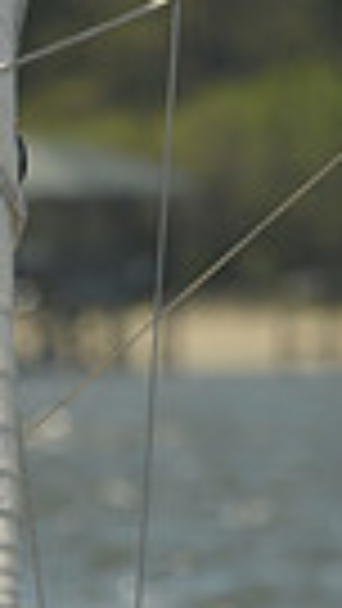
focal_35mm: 1801
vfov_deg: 1.2
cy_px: 763
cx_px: -927
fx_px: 29017
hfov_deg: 0.7
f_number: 8
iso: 280
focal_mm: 400
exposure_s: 1/1600
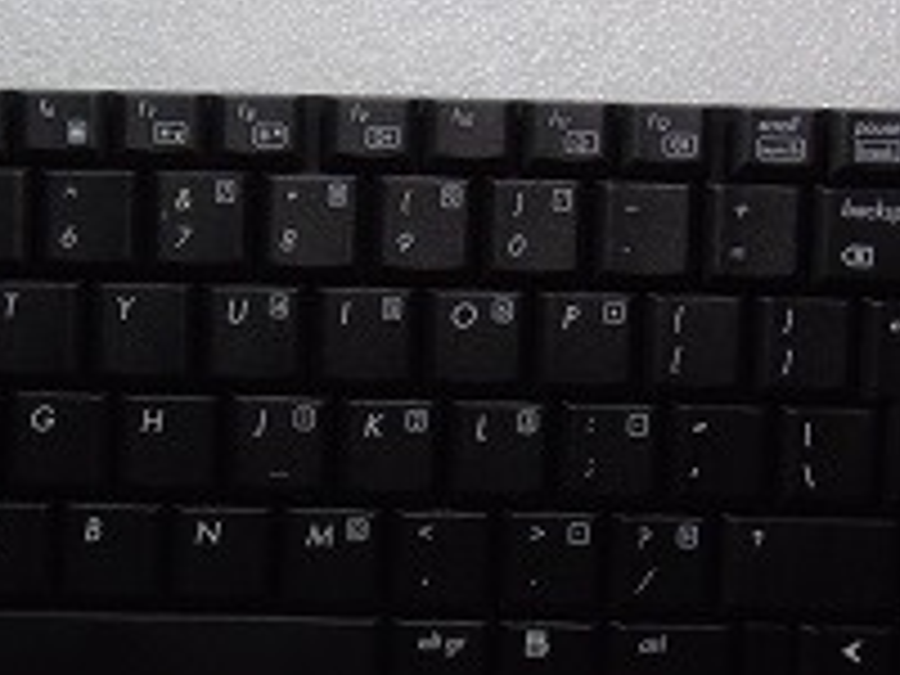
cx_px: 266
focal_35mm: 58
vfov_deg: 25.0
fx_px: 1508
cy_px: 482
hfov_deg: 32.8
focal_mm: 5.2
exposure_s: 1/50
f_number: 6.4
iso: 400
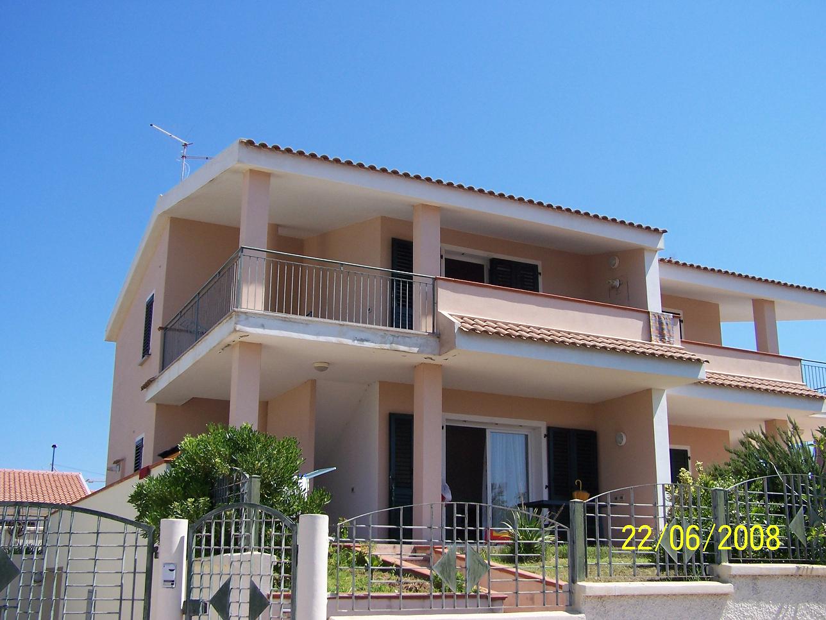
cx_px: 413
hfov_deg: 49.0
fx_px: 907
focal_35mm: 38
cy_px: 310
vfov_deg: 37.7
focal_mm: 6.3
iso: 80
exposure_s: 1/750
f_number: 4
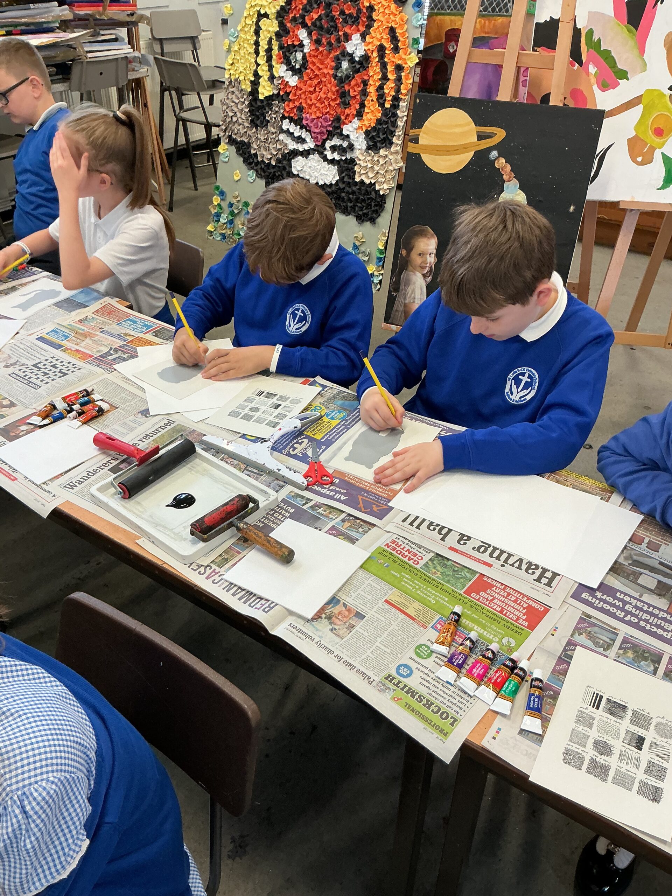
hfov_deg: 48.2
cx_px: 336
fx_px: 751
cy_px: 448
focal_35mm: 29
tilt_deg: -36.1
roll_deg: -1.2
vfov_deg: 61.7
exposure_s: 1/60
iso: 64
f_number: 1.8
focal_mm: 3
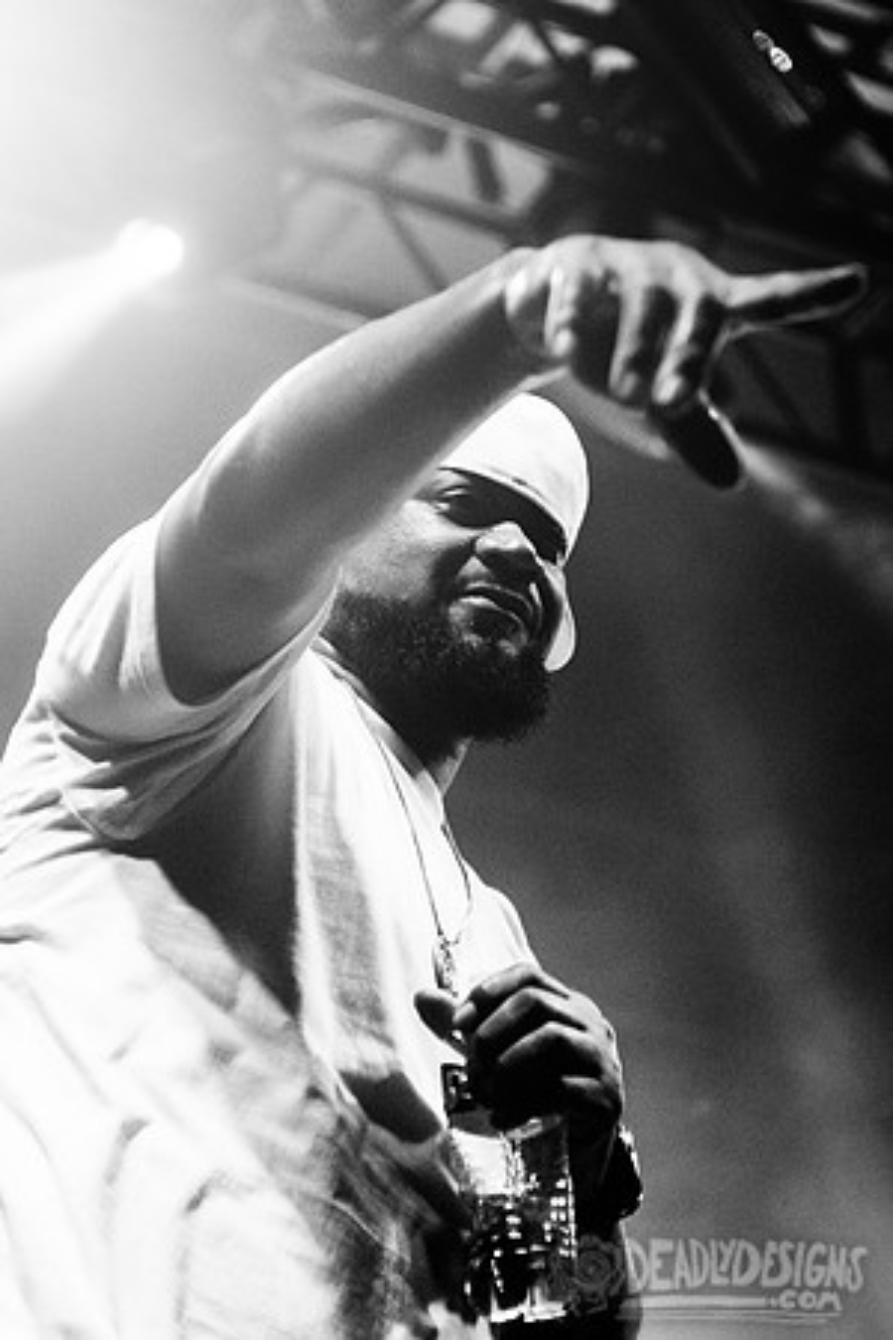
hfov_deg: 13.1
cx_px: 424
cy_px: 670
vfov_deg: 19.5
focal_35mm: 105
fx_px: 3903
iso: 2000
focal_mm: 70
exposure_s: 1/250
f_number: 3.5
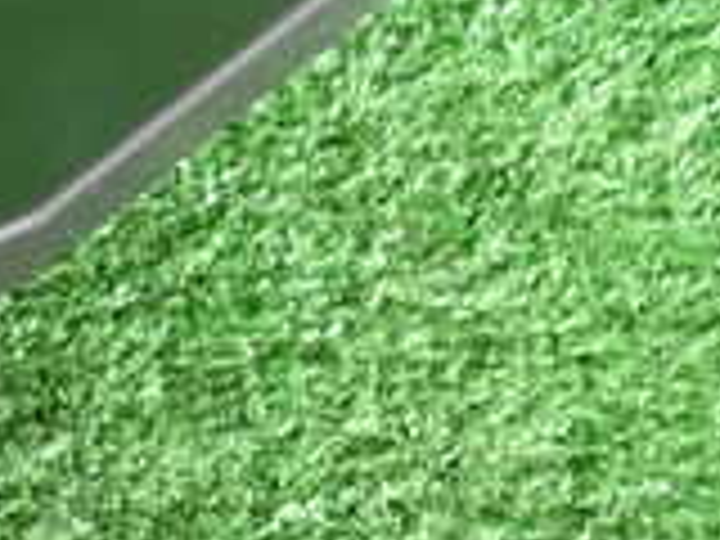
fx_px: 1955
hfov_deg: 19.0
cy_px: -162
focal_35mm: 94
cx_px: -274
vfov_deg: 15.0
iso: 200
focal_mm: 4.5
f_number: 2
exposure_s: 1/40
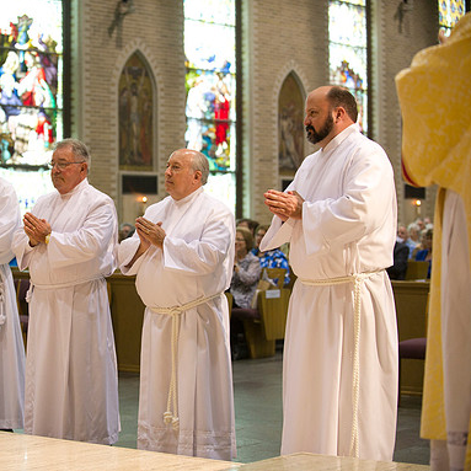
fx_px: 1385
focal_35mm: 90
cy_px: 235
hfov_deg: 19.2
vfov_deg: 19.3
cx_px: 118
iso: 2000
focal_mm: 70
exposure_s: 1/125
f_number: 2.8
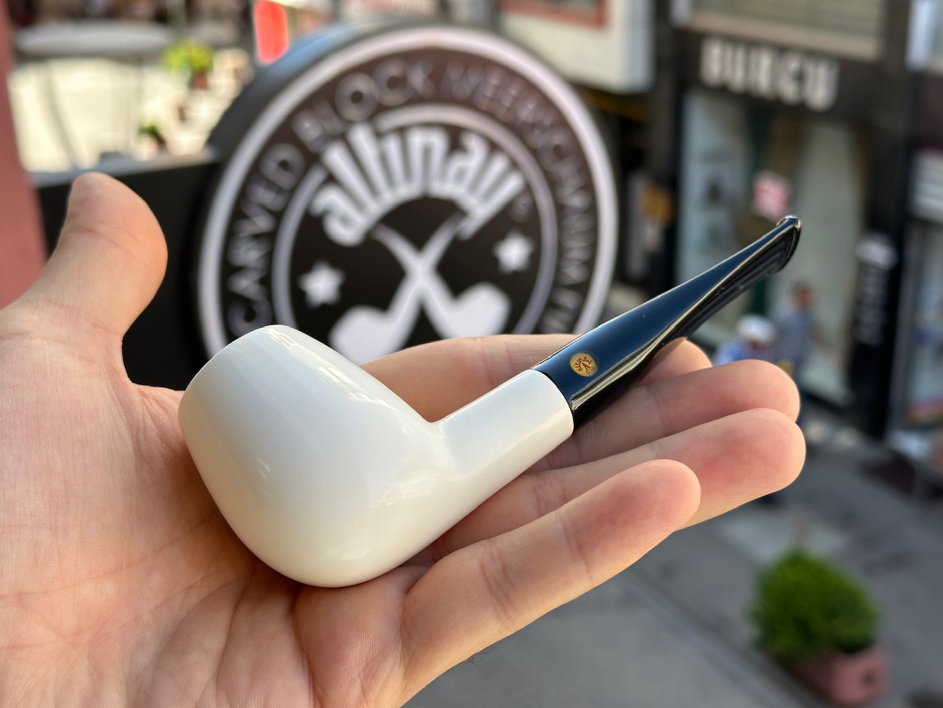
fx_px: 1308
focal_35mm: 48
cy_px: 354
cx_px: 472
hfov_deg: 39.7
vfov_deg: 30.3
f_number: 1.78
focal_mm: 6.86
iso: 64
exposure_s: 1/489
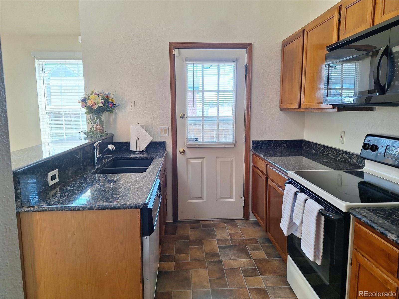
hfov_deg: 73.9
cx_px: 200
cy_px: 150
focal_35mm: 23
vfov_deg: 58.9
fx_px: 265
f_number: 1.8
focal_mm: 5.54
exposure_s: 1/120
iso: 50
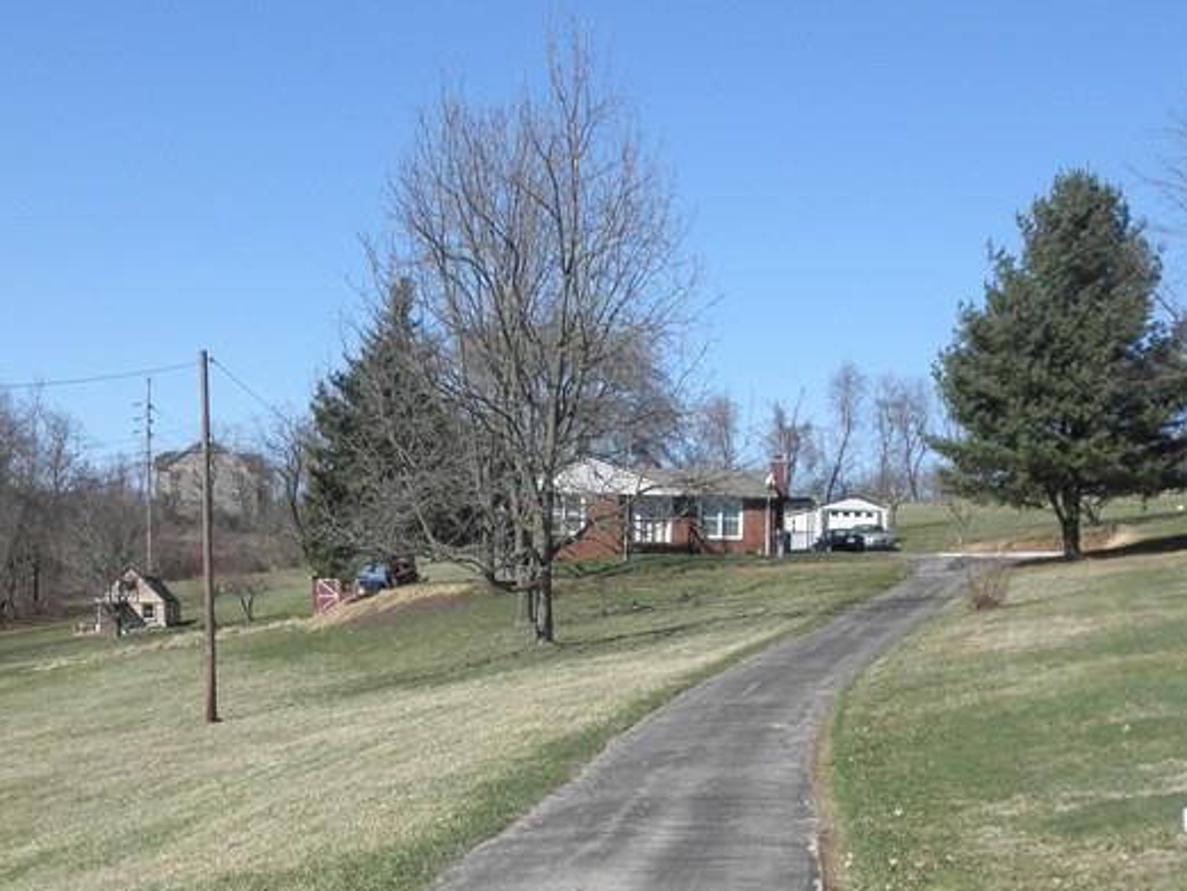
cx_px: 615
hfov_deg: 34.9
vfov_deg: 25.9
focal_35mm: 55
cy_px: 761
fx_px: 1886
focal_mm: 5
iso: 64
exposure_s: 1/100
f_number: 8.5
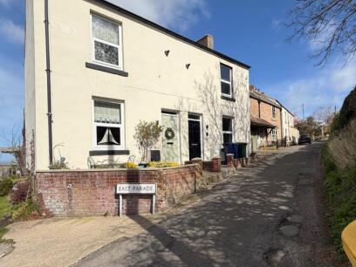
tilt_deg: +1.2
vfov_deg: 65.7
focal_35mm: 20
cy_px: 150
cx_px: 226
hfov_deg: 80.0
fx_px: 206
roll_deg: +1.2
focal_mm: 2.22
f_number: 2.2
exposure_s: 1/1312
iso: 20
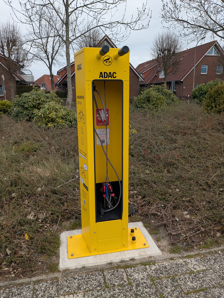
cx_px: 112
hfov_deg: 51.4
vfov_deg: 65.3
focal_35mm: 27
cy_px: 149
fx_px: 233
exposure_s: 1/1949
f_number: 1.73
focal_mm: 4.38
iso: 58
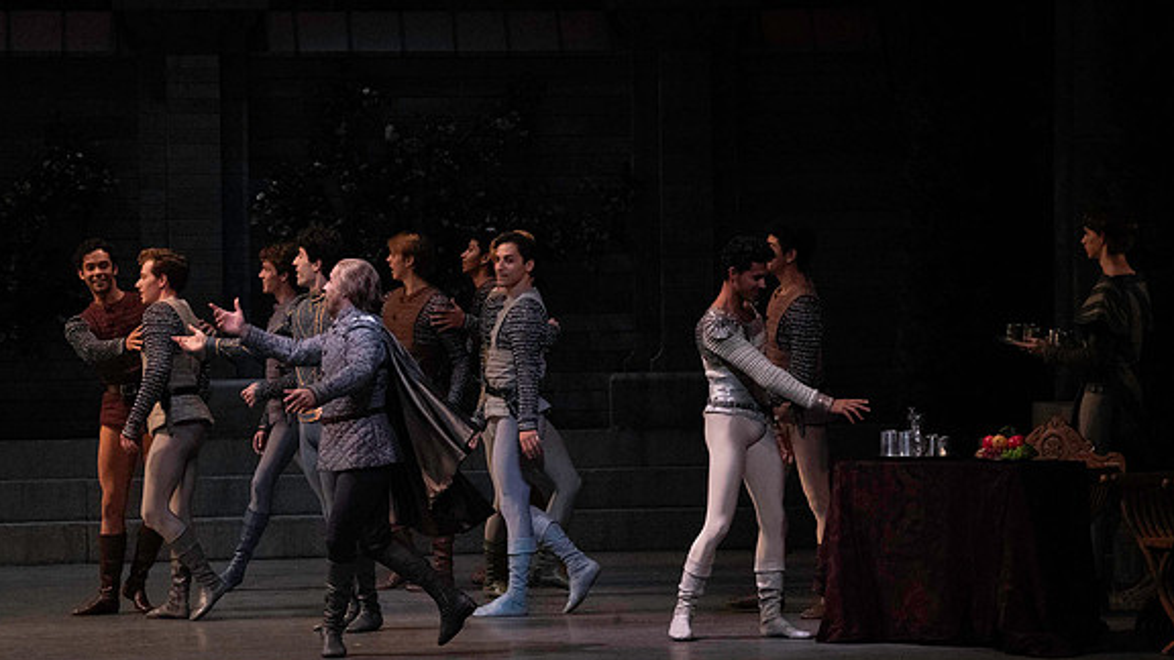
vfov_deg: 7.0
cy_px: 296
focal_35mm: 173
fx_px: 5385
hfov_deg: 12.4
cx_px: 589
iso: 16000
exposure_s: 1/400
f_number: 13
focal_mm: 164
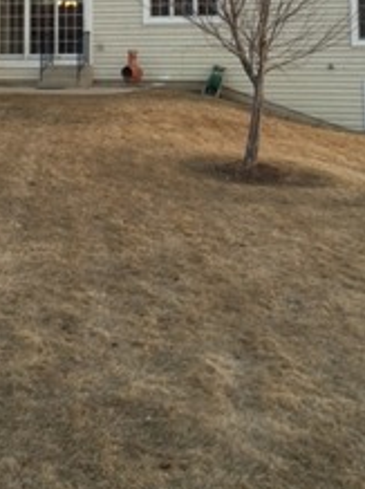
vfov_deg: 28.2
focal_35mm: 64
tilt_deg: +4.5
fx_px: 902
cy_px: -18
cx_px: 105
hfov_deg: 22.7
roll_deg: -1.3
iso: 32
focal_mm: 4.15
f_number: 2.2
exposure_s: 1/120
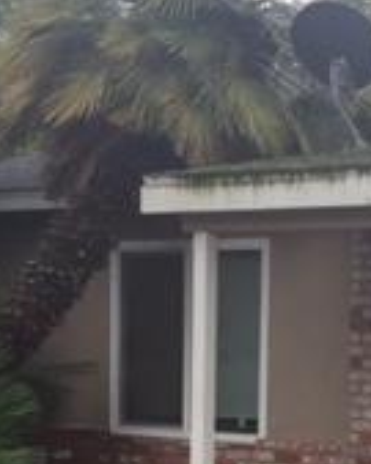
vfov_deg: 17.2
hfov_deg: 13.1
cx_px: 649
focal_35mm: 107
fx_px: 1470
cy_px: 546
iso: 32
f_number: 2.2
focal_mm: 4.15
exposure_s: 1/527
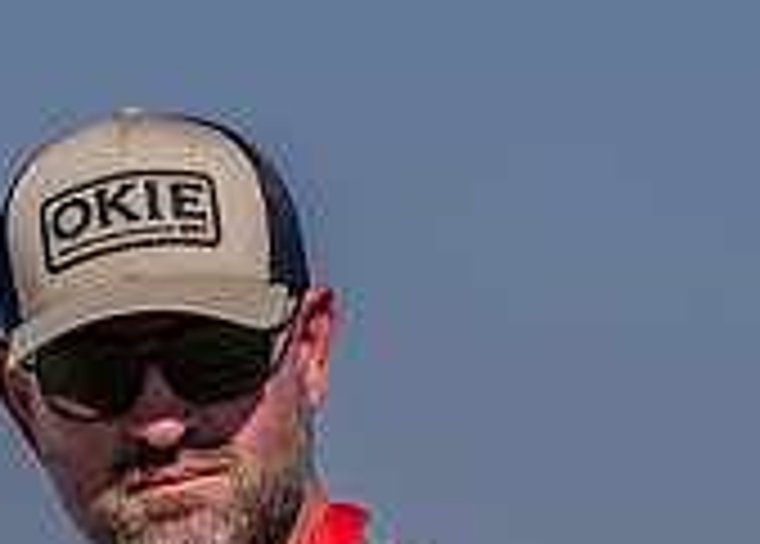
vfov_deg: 2.2
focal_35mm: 652
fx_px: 14084
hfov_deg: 3.1
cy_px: 908
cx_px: 401
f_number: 2.8
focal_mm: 153
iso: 100
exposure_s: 1/5000
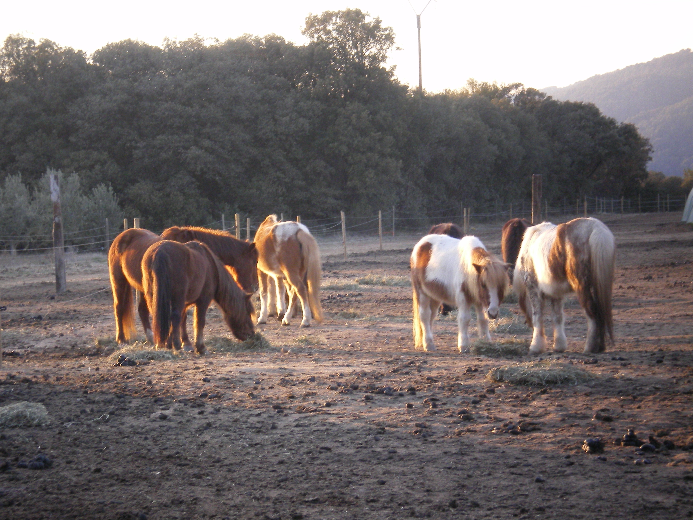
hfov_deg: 17.3
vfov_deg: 13.0
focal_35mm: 114
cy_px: 260
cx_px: 346
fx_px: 2282
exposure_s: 1/60
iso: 250
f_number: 5.9
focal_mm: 18.9
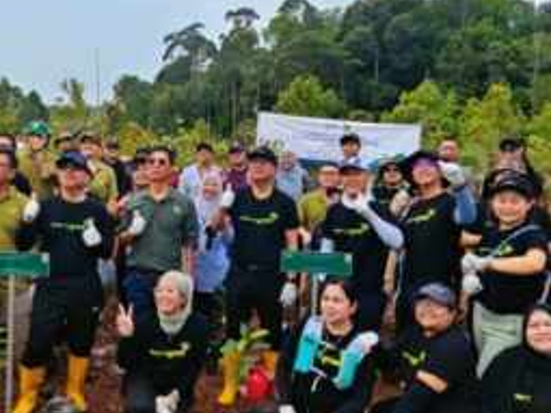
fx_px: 525
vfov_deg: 42.9
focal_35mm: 33
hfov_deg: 55.1
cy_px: 188
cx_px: 231
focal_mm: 1.82
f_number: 2
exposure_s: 1/667
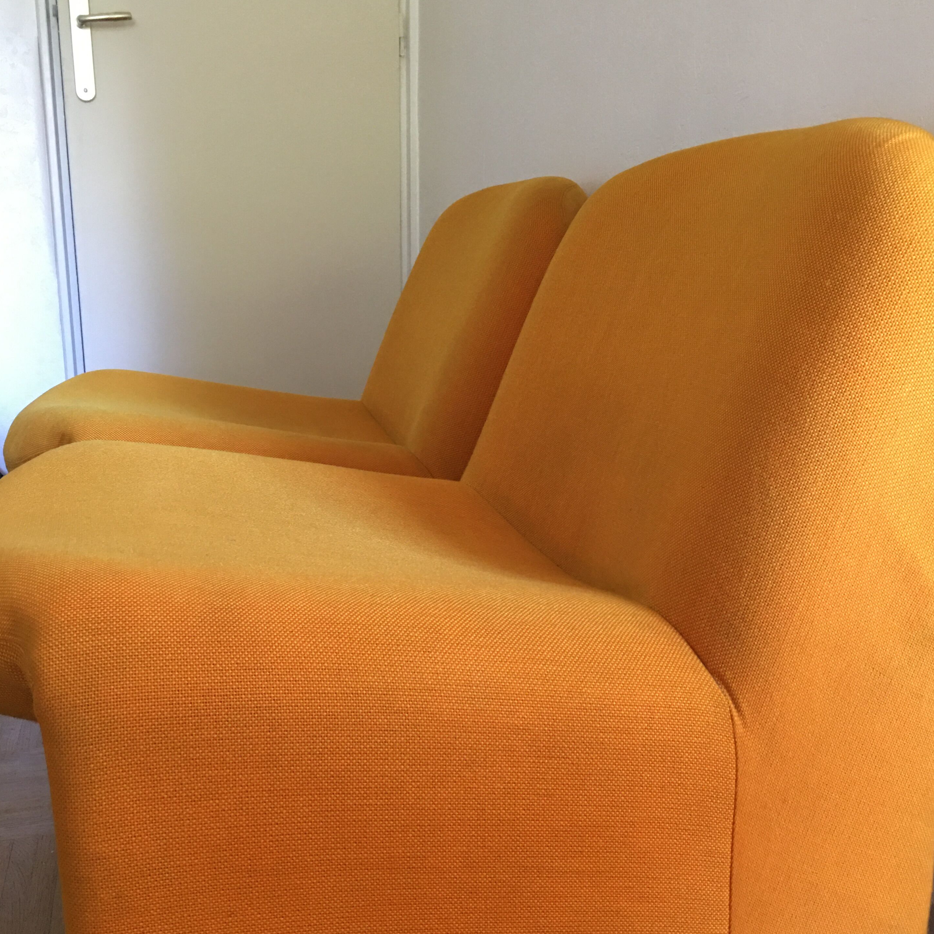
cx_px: 485
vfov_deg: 45.8
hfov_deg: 46.0
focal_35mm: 36
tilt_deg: -13.7
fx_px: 1099
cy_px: 551
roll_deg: -1.0
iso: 100
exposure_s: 1/8
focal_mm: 4.15
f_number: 2.2
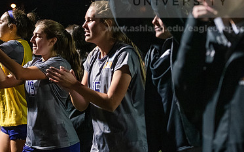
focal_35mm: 111
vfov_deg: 11.8
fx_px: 738
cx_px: 75
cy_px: 42
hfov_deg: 18.7
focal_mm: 70
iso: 8000
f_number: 3.2
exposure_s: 1/800
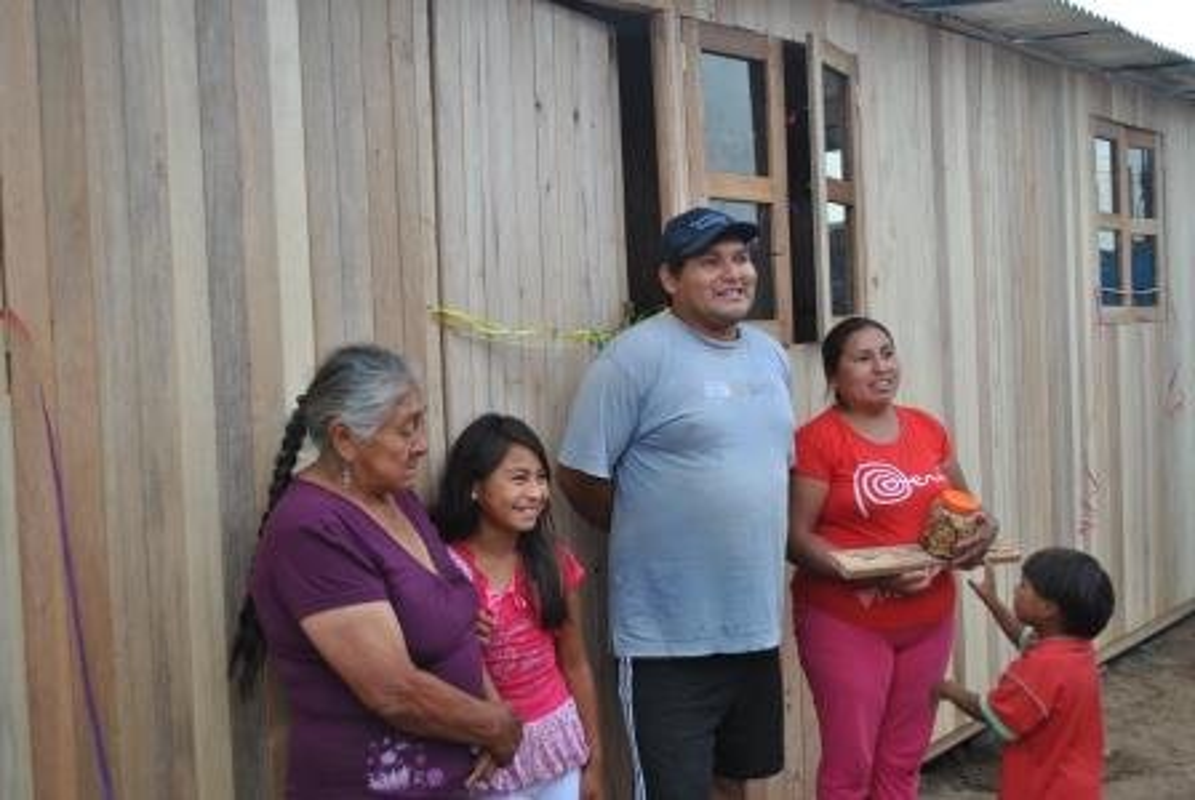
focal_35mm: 39
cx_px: 598
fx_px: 1296
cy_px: 400
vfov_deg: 34.3
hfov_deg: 49.5
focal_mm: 26
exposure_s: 1/80
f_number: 4.5
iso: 200
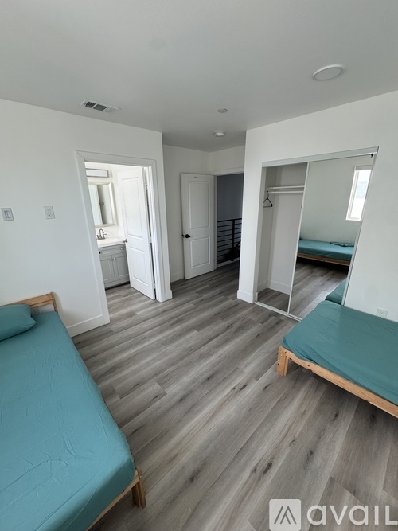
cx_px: 199
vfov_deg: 102.1
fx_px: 215
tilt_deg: -17.9
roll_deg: +0.5
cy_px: 266
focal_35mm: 14
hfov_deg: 85.7
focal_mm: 2.22
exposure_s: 1/99
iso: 250
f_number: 2.2
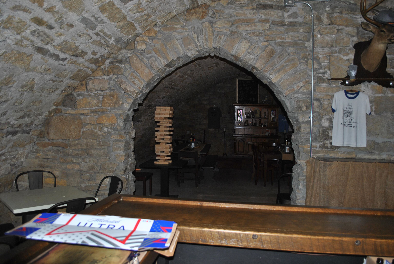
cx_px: 197
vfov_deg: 48.0
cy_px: 132
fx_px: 296
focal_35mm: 27
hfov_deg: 67.3
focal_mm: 18
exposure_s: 1/60
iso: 200
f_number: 3.5
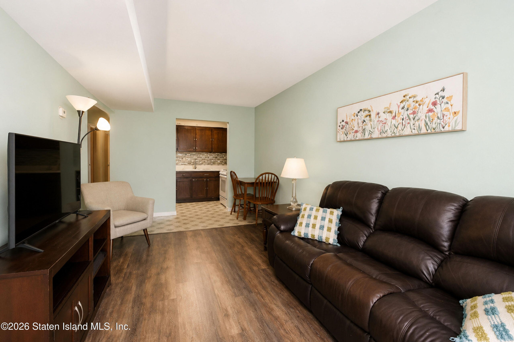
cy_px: 171
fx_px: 214
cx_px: 257
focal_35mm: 15
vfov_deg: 77.3
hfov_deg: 100.4
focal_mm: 10
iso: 1600
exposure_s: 1/60
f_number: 8
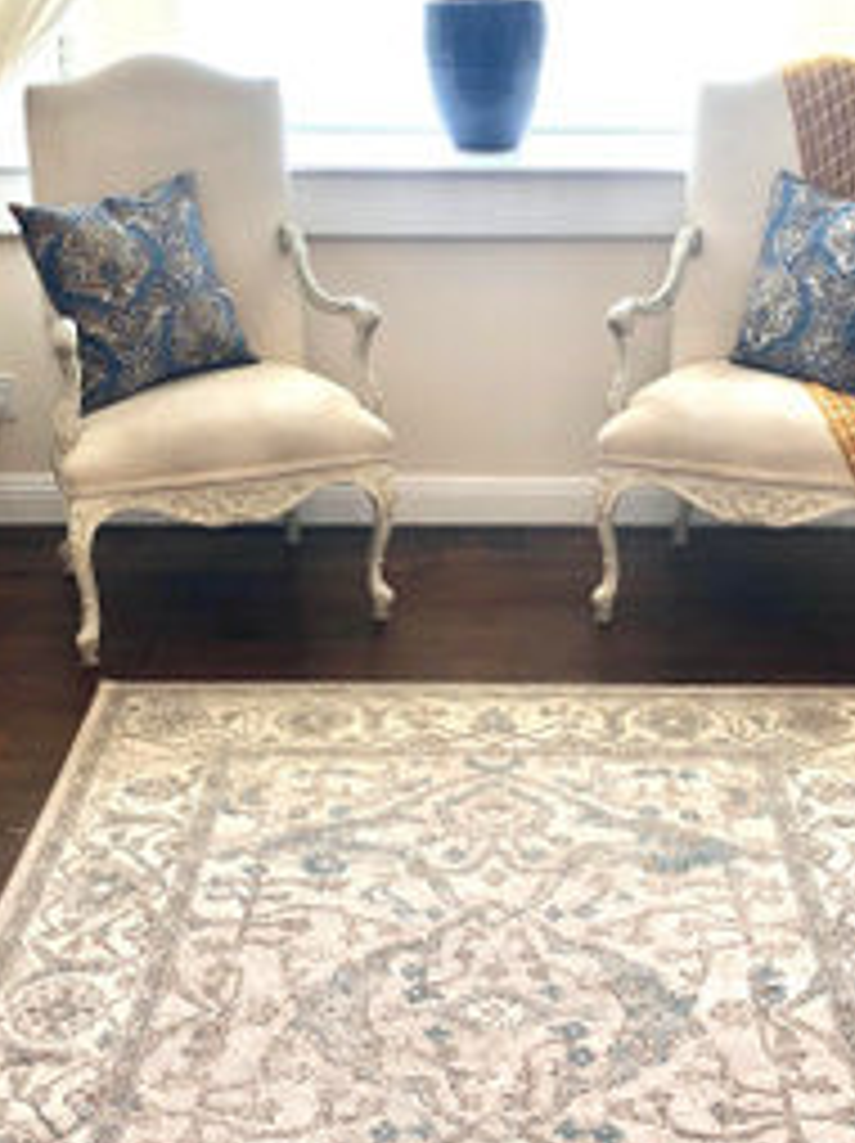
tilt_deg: -18.7
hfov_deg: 27.5
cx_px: 477
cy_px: 418
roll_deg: +0.0
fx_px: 1748
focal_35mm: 53
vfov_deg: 36.0
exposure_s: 1/120
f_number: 1.8
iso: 160
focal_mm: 3.99
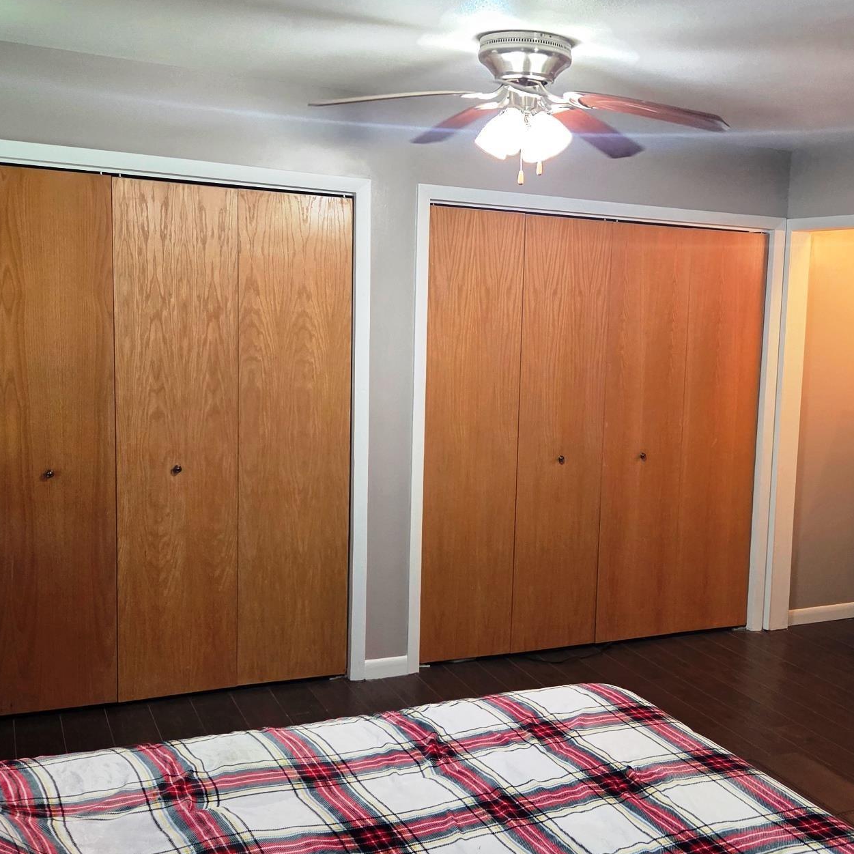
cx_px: 574
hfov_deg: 42.2
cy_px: 457
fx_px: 1089
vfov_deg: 42.8
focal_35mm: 39
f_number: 1.8
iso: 500
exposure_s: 1/120
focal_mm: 5.4
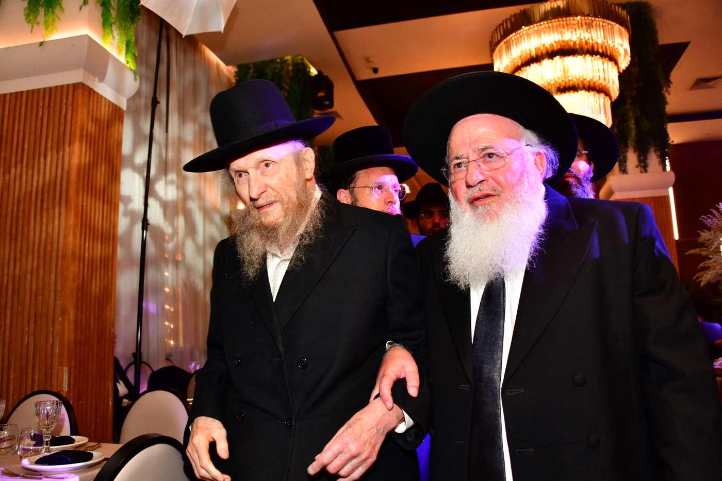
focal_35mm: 28
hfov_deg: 65.5
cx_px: 361
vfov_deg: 46.4
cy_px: 240
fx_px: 561
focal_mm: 28
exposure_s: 1/160
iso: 1000
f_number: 6.3
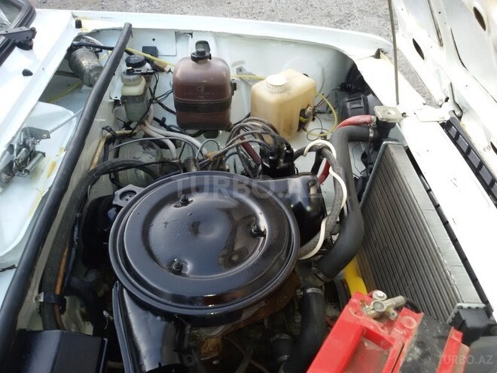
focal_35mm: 31
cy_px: 186
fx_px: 445
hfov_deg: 58.4
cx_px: 248
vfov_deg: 45.4
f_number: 2.4
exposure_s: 1/25
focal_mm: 2.93
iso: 40
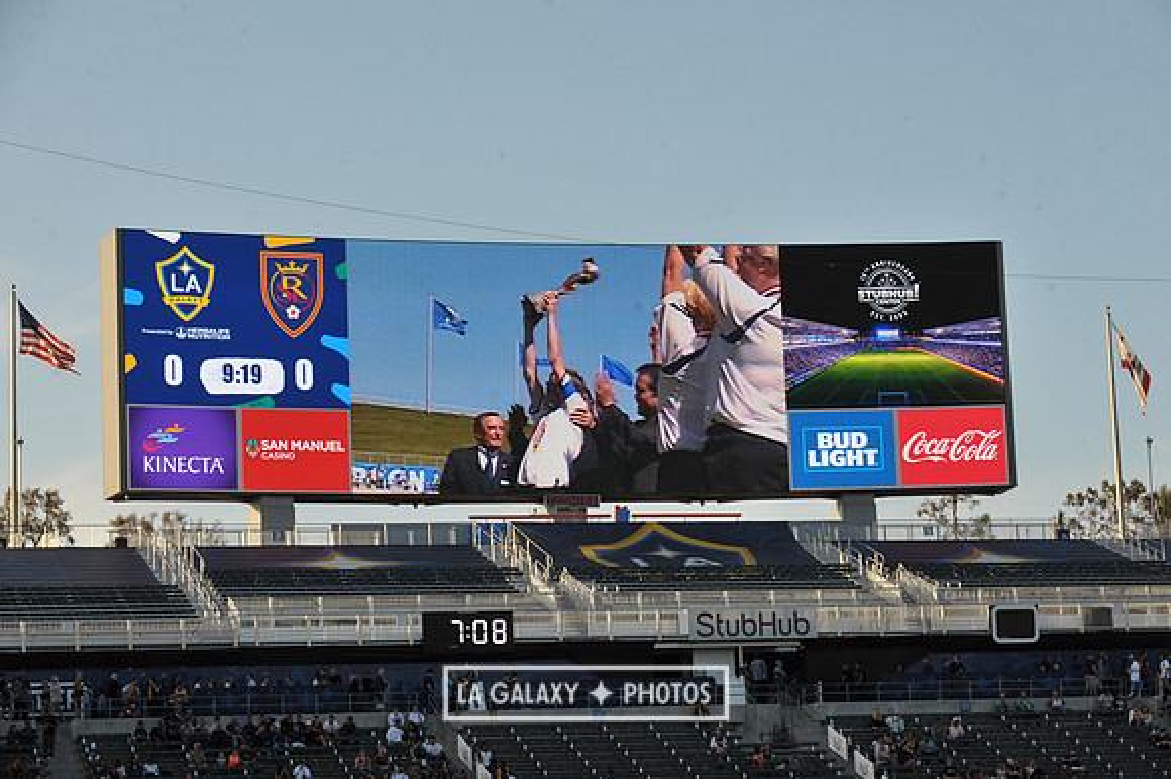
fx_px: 3413
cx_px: 586
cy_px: 390
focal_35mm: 105
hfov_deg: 19.5
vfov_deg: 13.0
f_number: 10
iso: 400
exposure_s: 1/400
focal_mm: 105
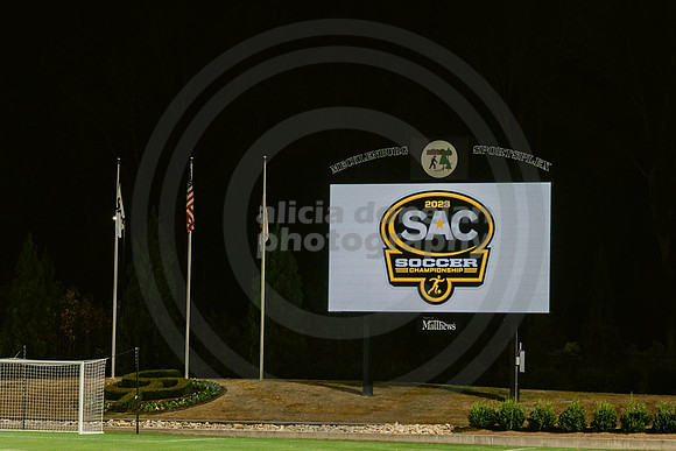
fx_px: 2465
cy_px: 302
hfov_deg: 15.6
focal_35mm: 131
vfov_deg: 10.4
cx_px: 372
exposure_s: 1/160
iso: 2000
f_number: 4
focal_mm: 70
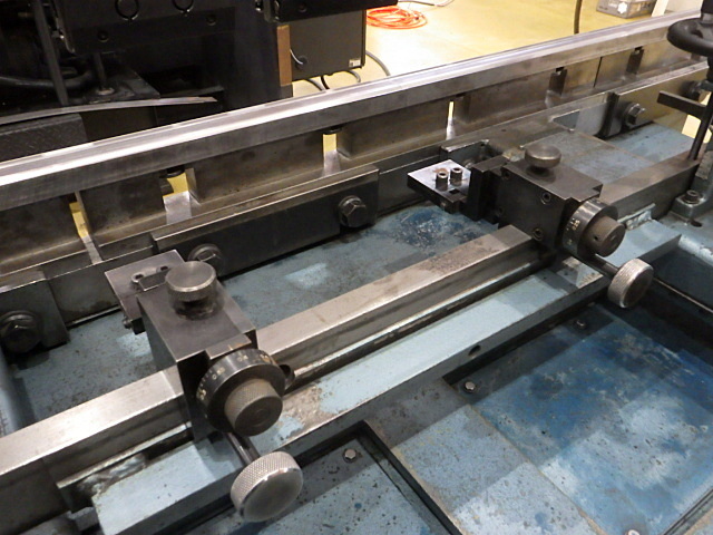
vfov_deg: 49.7
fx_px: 577
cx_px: 356
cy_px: 268
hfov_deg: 63.4
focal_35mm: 28
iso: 1600
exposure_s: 1/45
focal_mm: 5
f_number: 3.5
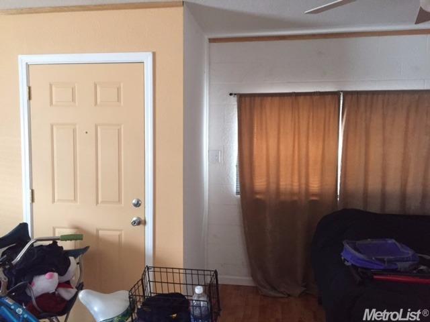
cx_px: 215
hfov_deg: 61.7
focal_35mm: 29
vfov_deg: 48.2
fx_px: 360
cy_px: 161
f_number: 2.2
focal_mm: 4.15
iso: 320
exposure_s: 1/15
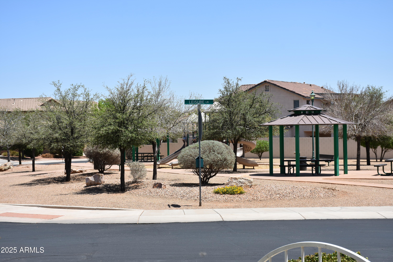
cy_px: 131
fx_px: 786
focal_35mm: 72
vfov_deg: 18.9
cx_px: 196
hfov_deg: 28.1
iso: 180
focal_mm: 48
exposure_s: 1/500
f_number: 8
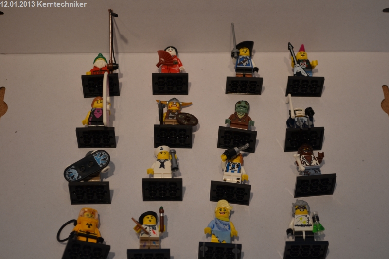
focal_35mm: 72
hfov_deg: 28.1
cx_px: 194
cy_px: 130
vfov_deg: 18.9
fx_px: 778
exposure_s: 1/60
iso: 450
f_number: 5.6
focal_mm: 48
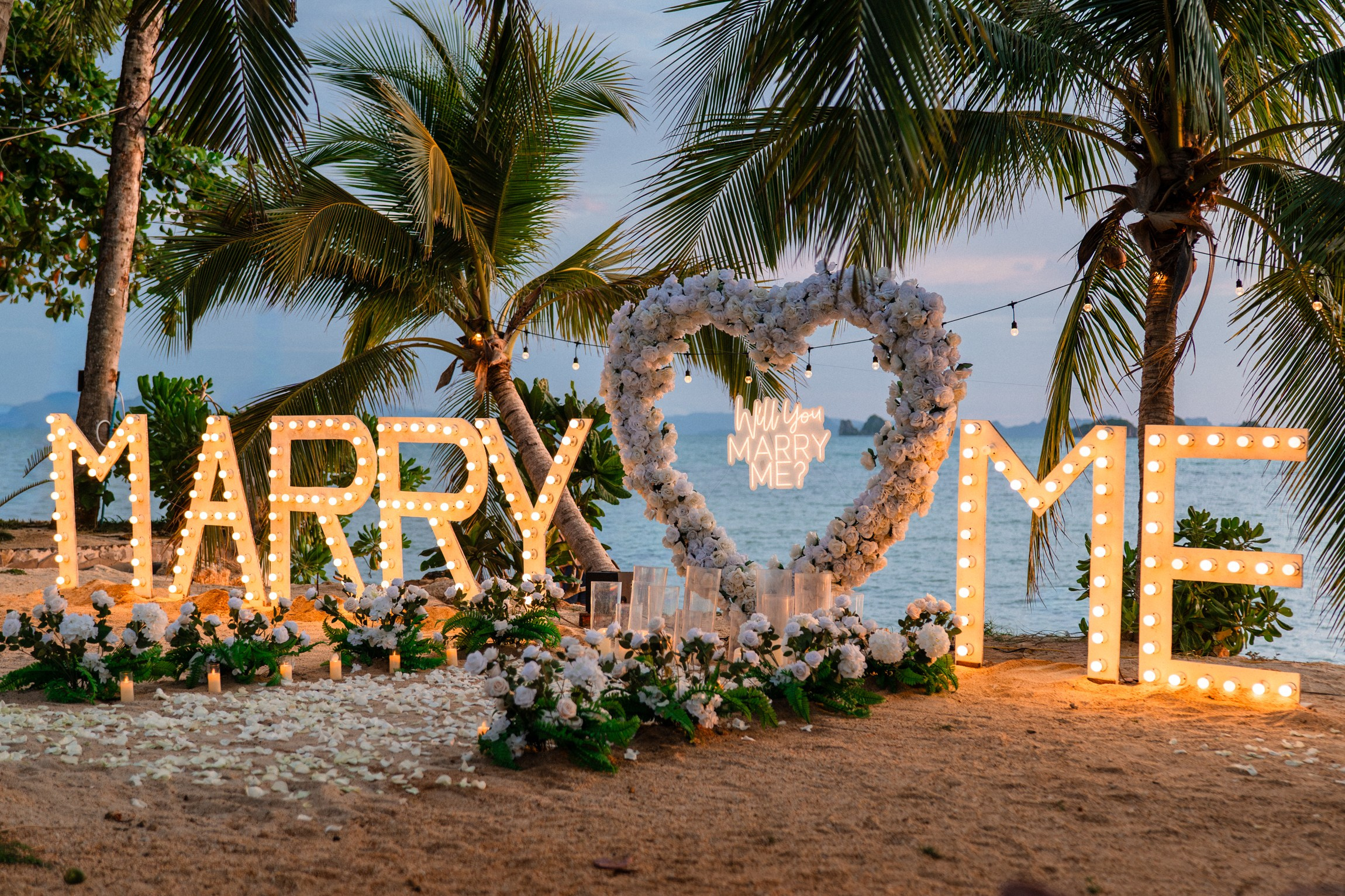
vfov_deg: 26.0
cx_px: 686
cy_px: 452
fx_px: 1940
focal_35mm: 52
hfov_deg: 38.2
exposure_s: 1/400
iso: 800
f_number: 2.5
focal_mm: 50
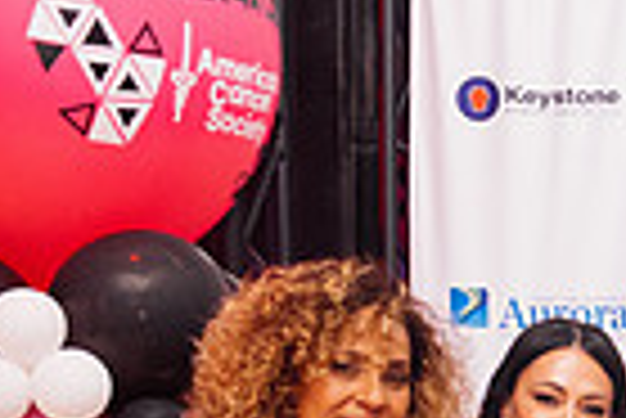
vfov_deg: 9.1
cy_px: 681
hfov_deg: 12.5
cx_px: 1220
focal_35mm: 146
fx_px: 2541
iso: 2500
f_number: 2.8
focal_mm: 35
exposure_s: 1/200
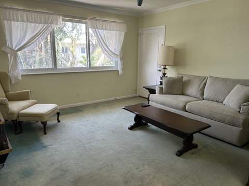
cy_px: 93
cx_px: 124
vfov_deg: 53.0
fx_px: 187
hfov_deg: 67.4
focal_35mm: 26
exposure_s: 1/60
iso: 80
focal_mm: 5.7
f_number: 1.5
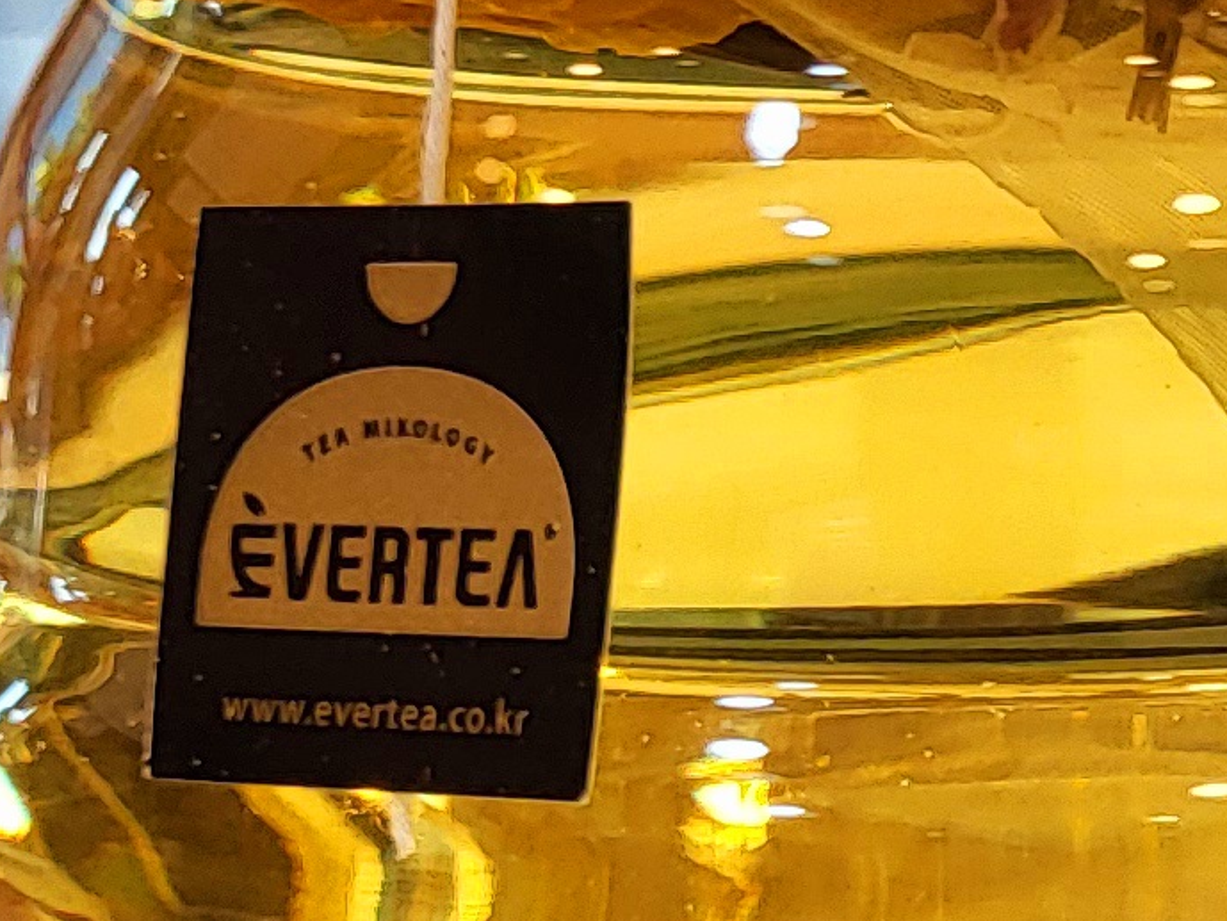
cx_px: 2347
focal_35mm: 151
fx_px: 5353
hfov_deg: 11.9
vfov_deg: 9.8
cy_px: 371
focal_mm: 4.25
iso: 50
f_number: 1.8
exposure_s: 1/143
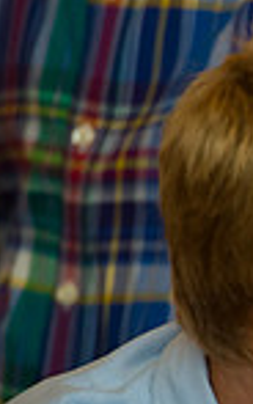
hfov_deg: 1.6
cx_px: 759
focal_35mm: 806
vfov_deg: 2.6
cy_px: 396
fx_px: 8883
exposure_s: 1/125
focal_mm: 200
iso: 1600
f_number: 3.2
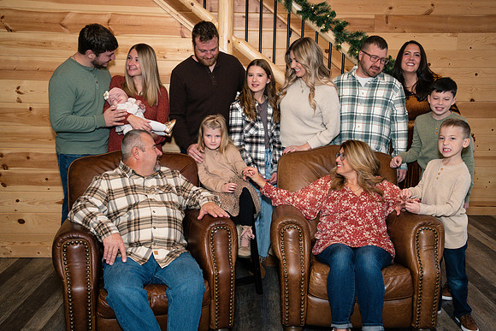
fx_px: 496
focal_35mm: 36
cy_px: 166
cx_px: 248
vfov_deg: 36.9
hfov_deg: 53.1
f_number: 8
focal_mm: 36
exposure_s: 1/160
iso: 1000
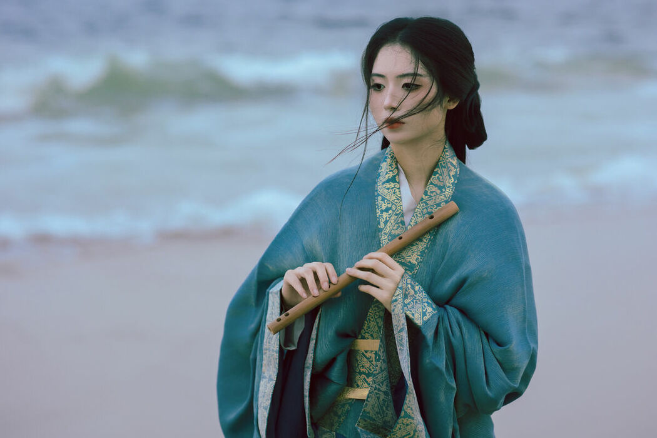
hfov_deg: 23.9
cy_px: 219
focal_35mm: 85
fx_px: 1551
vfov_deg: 16.1
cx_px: 328
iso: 640
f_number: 2.8
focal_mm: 85
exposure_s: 1/800
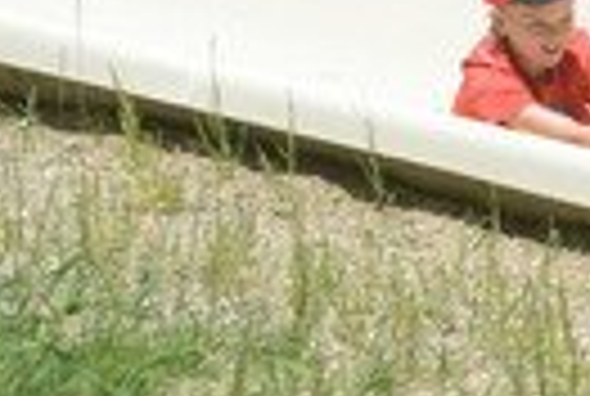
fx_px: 9774
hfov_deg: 3.4
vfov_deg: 2.3
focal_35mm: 595
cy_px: 173
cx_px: 860
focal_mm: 195
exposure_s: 1/640
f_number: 6.3
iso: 180
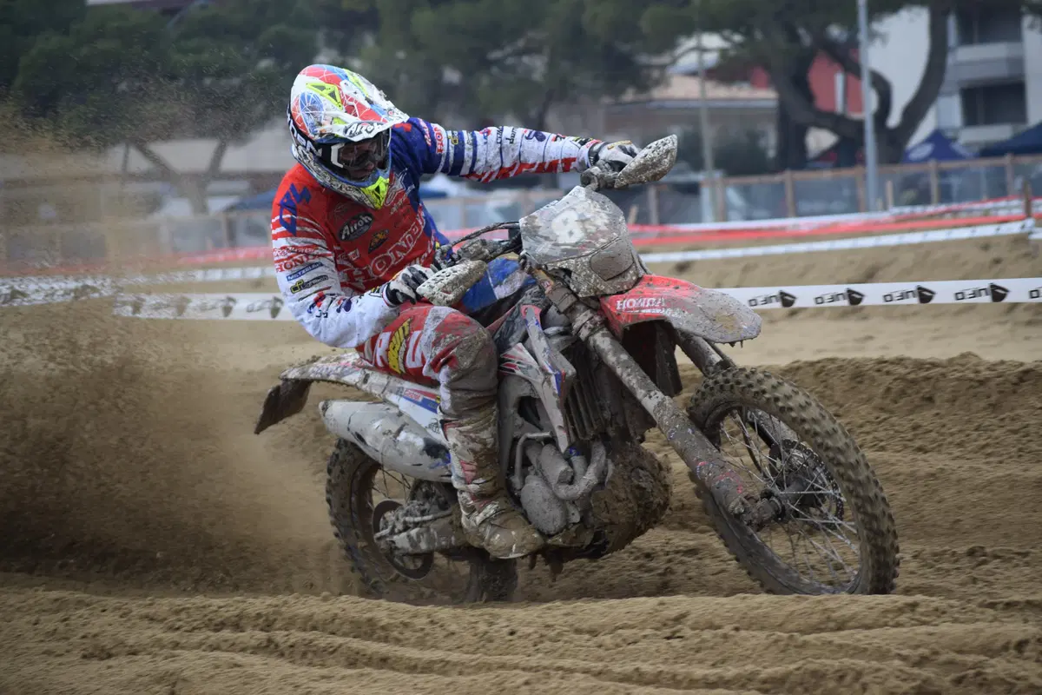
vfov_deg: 10.2
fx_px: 3907
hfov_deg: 15.2
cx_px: 521
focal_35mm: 135
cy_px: 348
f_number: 4.5
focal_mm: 90
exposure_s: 1/1000
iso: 400
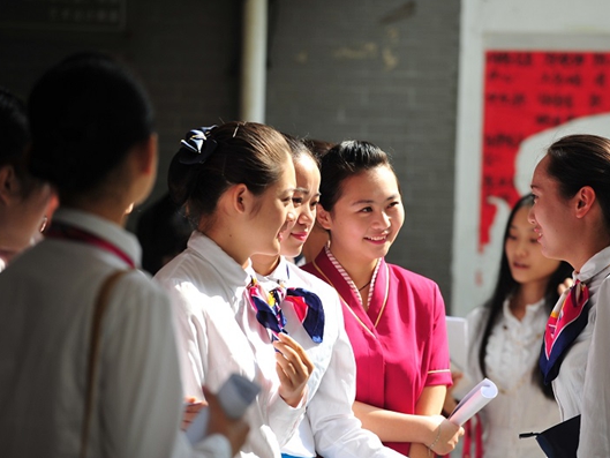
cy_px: 229
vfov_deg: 6.8
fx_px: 3842
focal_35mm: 218
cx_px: 340
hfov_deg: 9.1
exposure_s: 1/640
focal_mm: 200
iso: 400
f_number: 4
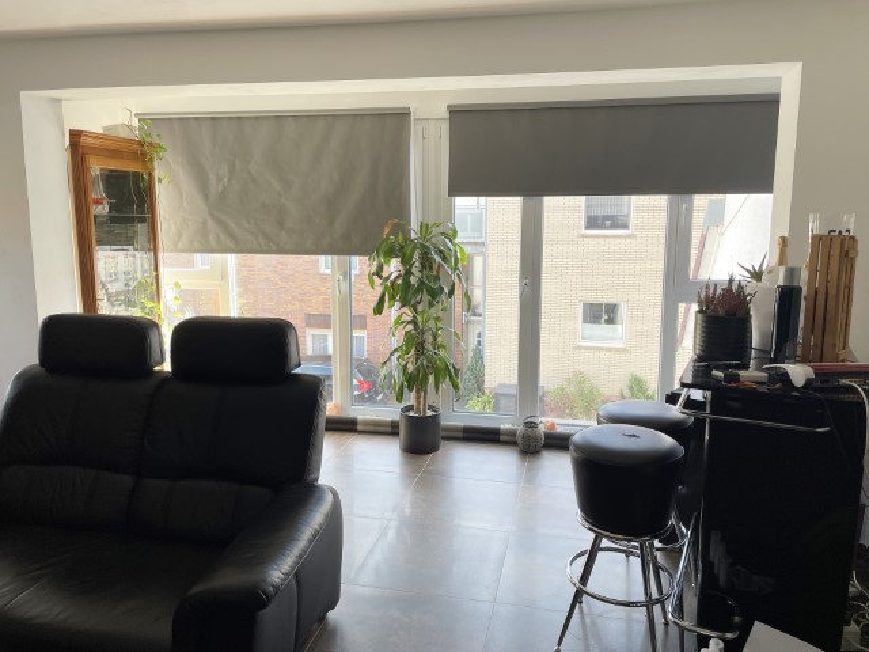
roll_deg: -0.3
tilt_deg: -8.3
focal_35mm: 26
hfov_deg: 67.3
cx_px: 434
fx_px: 653
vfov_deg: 53.1
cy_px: 326
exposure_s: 1/121
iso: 40
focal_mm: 4.2
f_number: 1.6
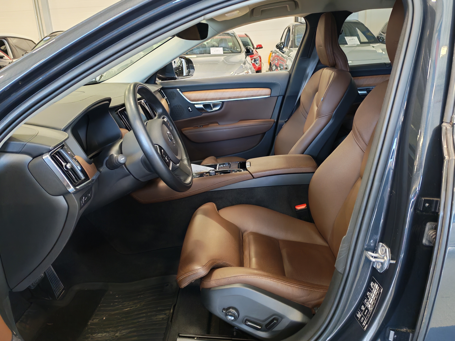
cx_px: 228
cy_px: 170
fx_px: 407
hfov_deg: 58.4
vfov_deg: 45.4
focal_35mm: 31
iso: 800
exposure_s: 1/100
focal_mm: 6.12
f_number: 1.9
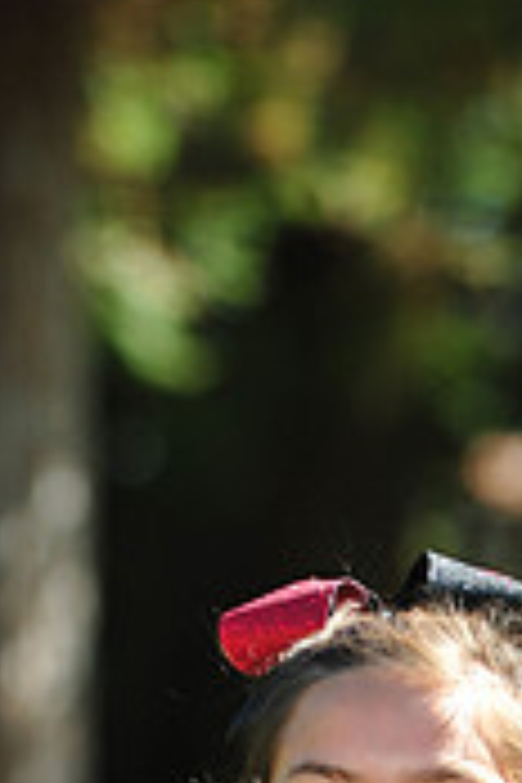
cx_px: 284
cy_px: 1166
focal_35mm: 584
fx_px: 12701
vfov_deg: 3.5
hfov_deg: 2.4
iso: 400
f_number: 4.5
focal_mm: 175
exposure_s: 1/1000
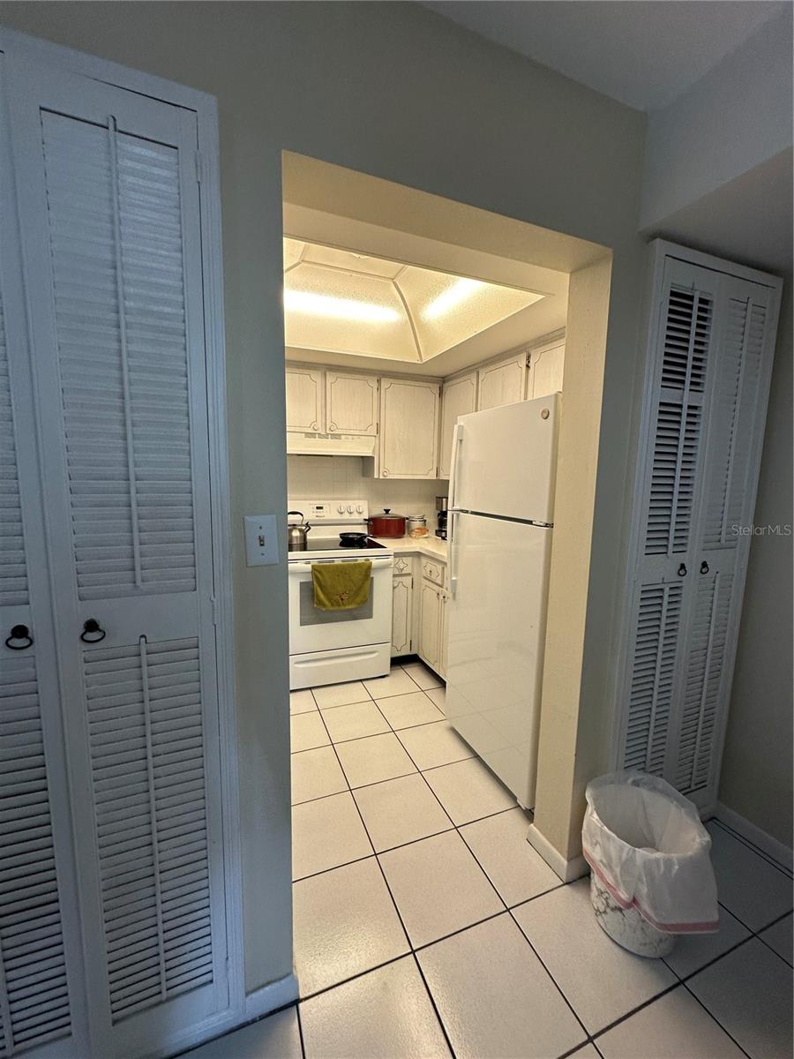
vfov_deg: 102.1
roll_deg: -3.2
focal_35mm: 14
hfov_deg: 85.7
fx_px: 428
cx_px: 397
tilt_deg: -4.7
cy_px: 530
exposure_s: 1/120
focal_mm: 2.22
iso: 100
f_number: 2.2
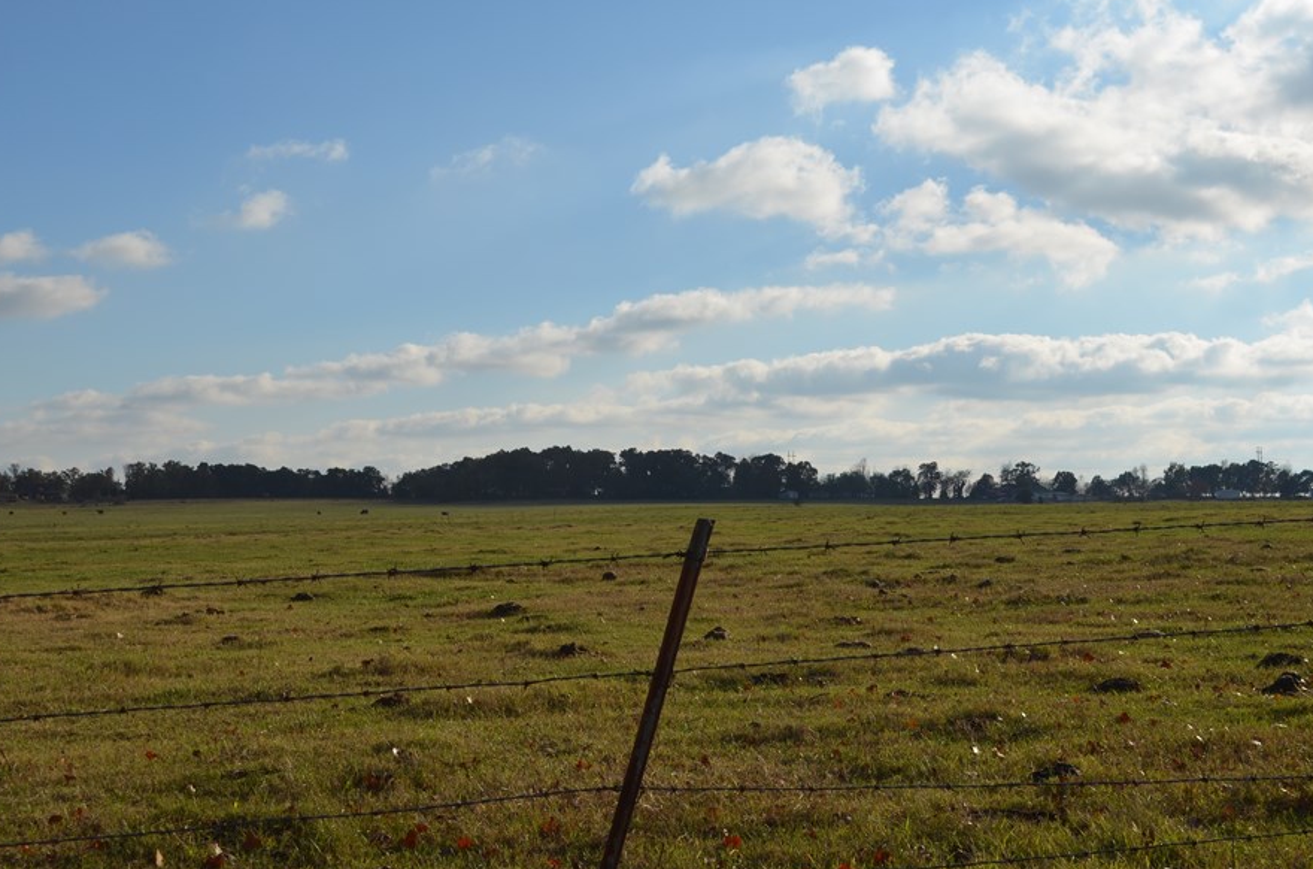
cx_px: 674
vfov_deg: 25.9
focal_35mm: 52
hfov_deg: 38.3
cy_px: 419
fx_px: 1892
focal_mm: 28
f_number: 10
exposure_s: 1/400
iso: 100
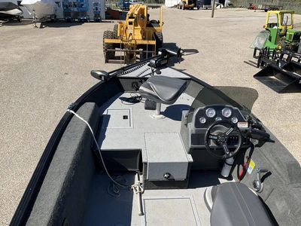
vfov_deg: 48.2
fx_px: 252
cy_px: 113
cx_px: 150
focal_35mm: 29
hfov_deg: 61.7
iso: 25
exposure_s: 1/1786
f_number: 1.8
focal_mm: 3
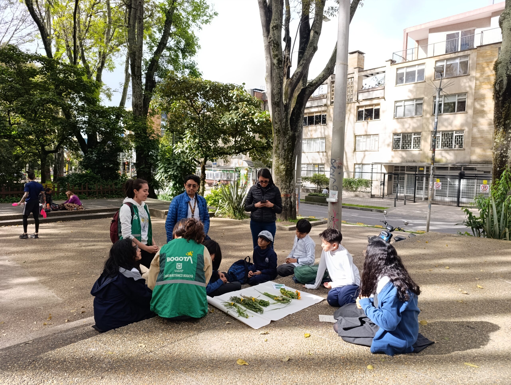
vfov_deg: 59.0
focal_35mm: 23
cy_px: 192
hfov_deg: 73.8
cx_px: 256
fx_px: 340
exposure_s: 1/120
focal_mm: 6.14
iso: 64
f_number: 1.6
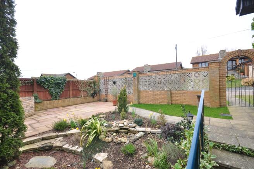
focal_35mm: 15
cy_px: 84
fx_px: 106
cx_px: 127
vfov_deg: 77.2
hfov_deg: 100.4
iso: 200
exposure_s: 1/60
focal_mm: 10
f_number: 9
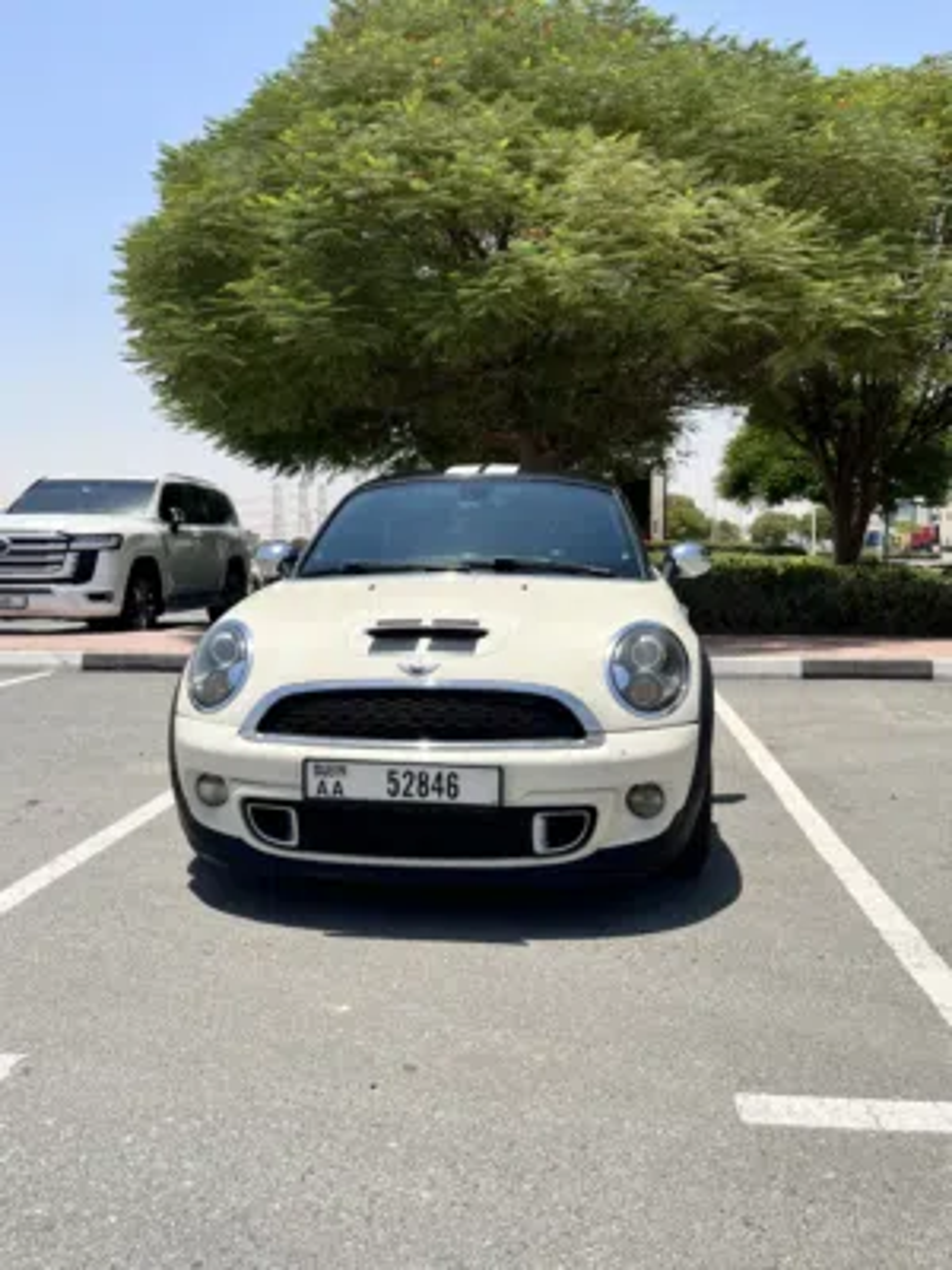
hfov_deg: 53.1
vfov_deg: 67.3
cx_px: 476
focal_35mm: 26
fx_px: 953
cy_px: 635
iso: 50
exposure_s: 1/4651
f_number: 1.6
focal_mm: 5.1
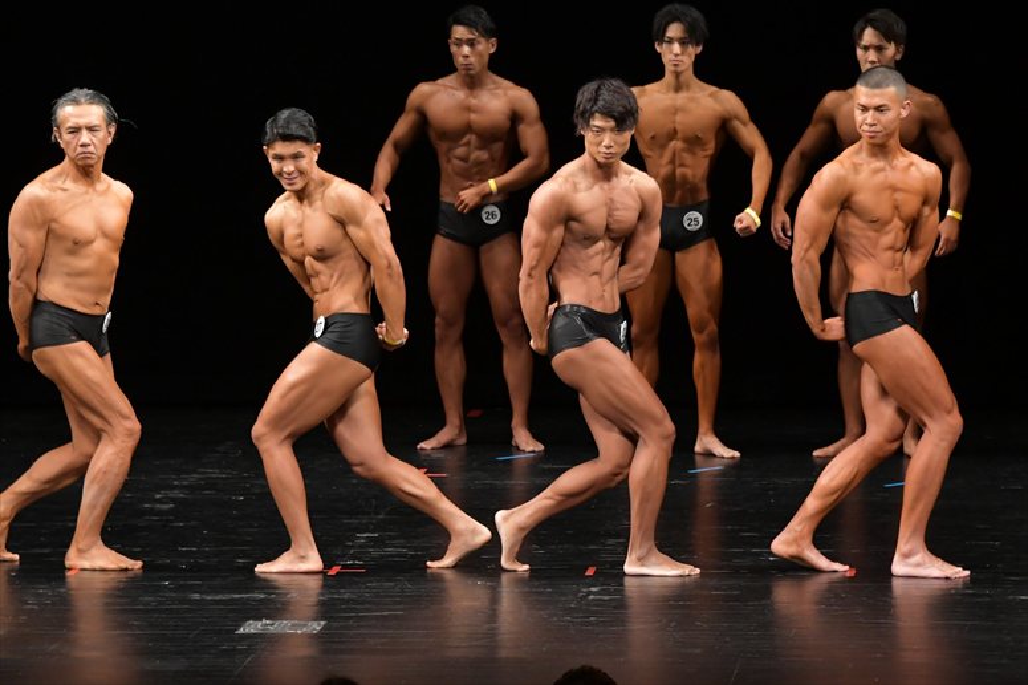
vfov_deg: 5.7
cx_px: 514
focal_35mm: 240
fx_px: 6850
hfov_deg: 8.6
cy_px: 342
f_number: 5.6
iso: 3200
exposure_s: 1/400
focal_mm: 160
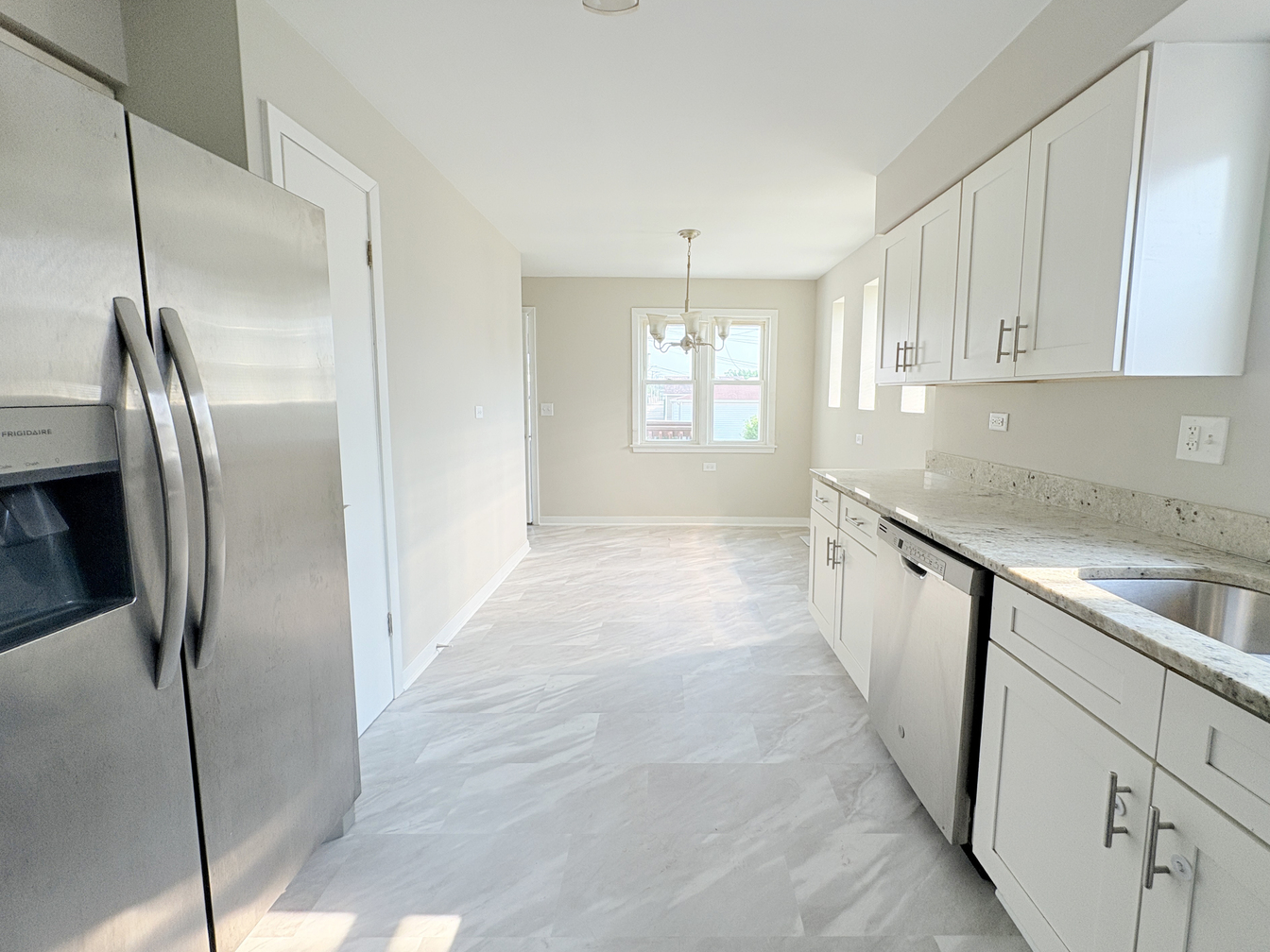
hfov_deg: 98.1
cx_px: 669
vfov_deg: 81.7
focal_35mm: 15
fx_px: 550
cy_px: 457
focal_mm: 2.22
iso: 64
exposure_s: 1/217
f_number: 2.2
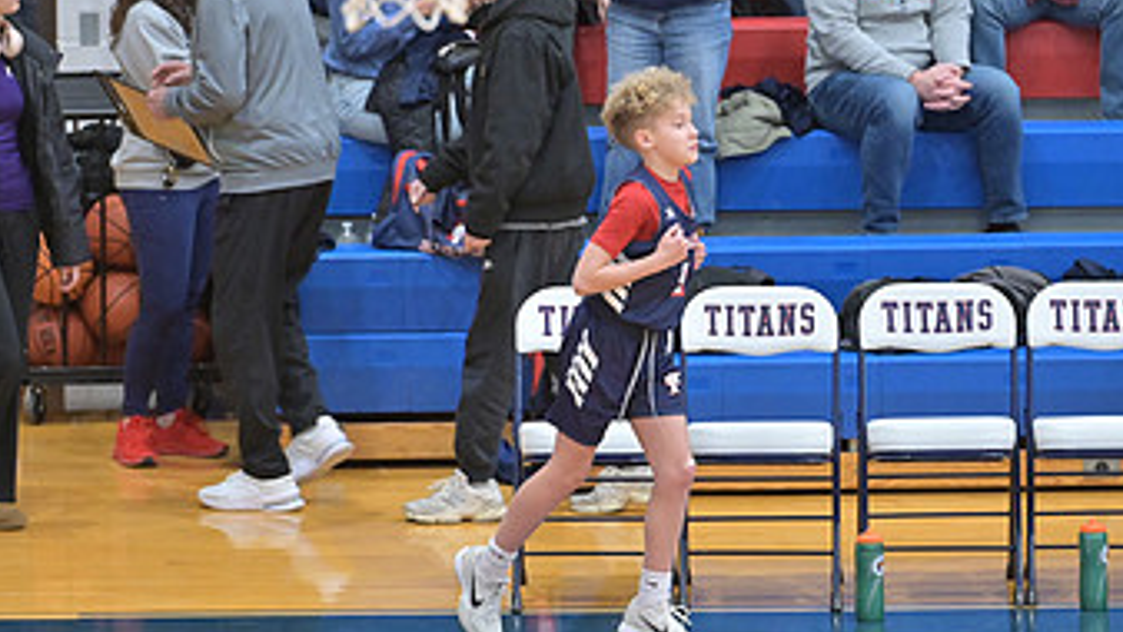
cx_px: 638
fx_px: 10688
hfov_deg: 6.0
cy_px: 329
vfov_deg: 3.4
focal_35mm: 359
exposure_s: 1/400
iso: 4000
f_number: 4.5
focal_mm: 200
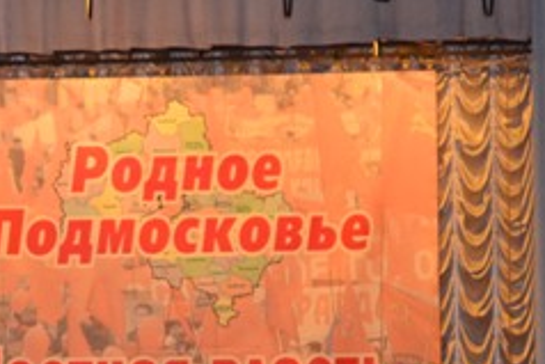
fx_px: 3469
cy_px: 354
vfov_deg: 6.0
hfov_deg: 8.8
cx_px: -165
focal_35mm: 229
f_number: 5.6
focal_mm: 48
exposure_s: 1/60
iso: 2000
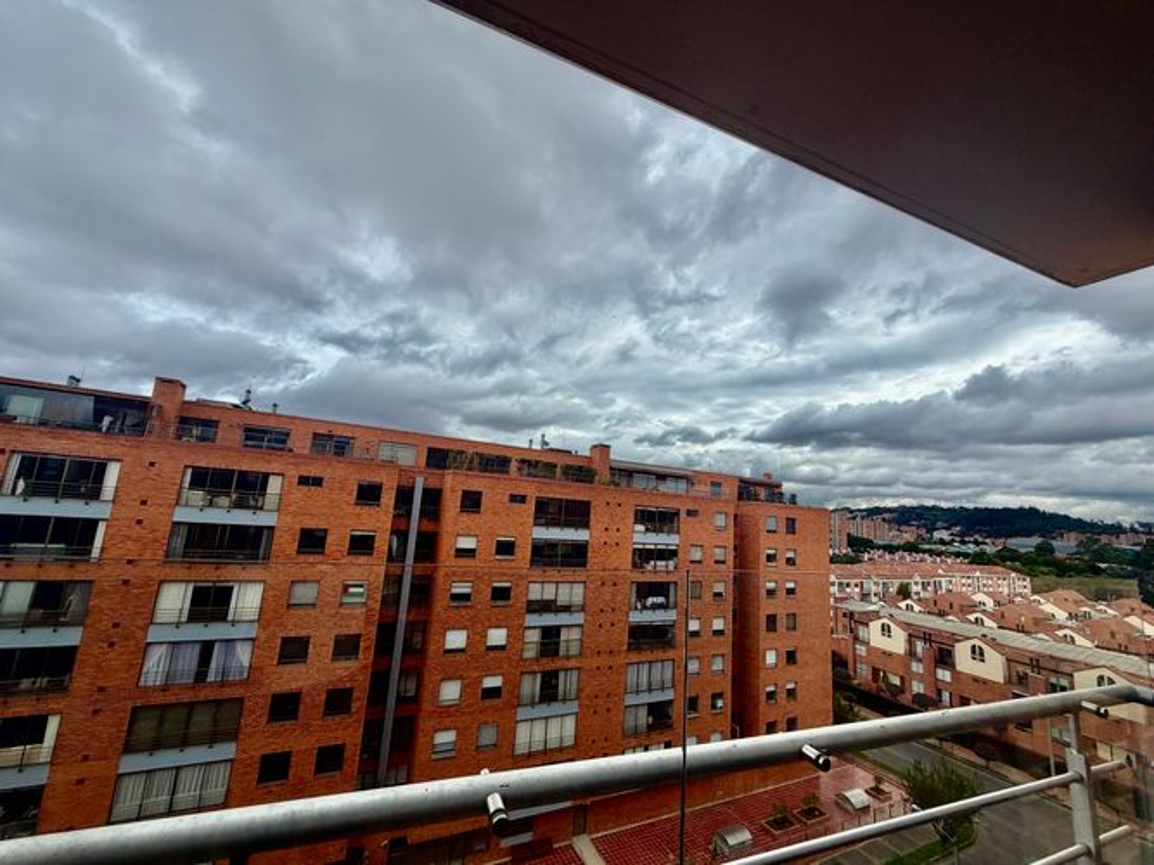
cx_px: 577
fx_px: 467
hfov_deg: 102.1
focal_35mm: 14
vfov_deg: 85.7
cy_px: 432
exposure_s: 1/985
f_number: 2.2
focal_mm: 2.22
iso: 20
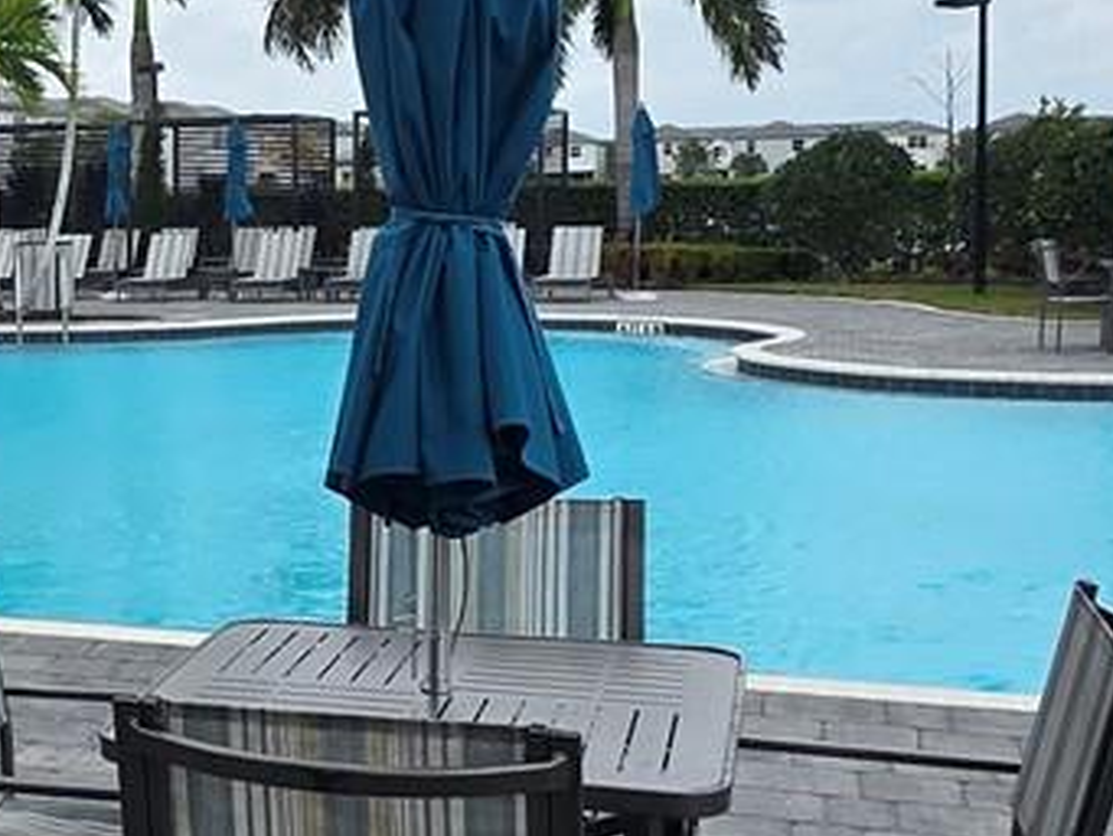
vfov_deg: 24.0
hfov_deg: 27.9
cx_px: -206
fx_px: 1962
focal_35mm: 61
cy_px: 408
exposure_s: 1/1610
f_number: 1.9
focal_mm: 2.2
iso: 40
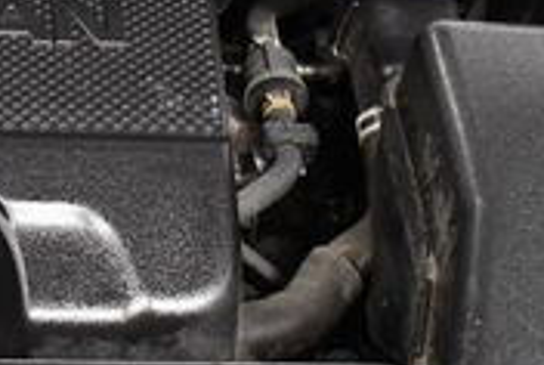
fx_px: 1983
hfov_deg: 15.0
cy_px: 28
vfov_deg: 10.4
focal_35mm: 131
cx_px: -136
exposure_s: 1/60
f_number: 3.5
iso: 3600
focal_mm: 18
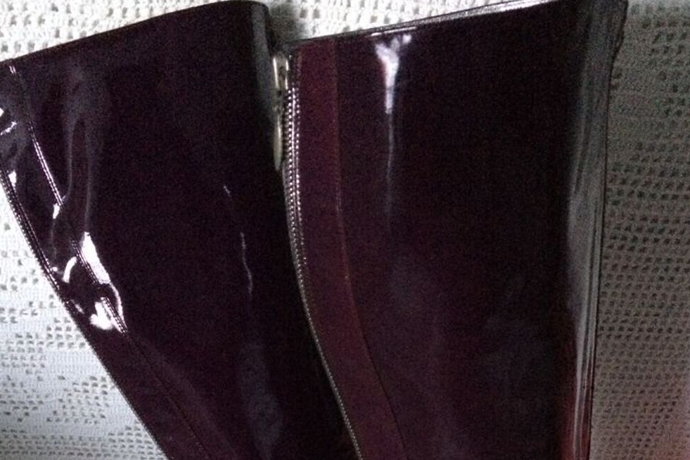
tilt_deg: -43.2
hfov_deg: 47.4
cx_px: 343
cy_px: 460
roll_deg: -2.4
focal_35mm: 41
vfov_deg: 30.3
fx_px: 786
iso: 640
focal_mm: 4.15
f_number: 2.2
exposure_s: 1/17
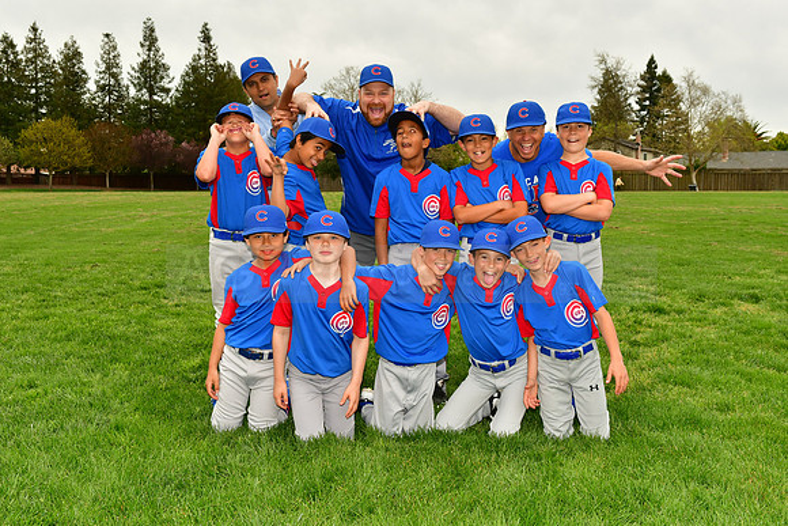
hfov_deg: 46.4
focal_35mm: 42
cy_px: 263
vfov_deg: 31.9
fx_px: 920
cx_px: 394
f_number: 7.1
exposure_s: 1/500
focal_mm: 28
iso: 400
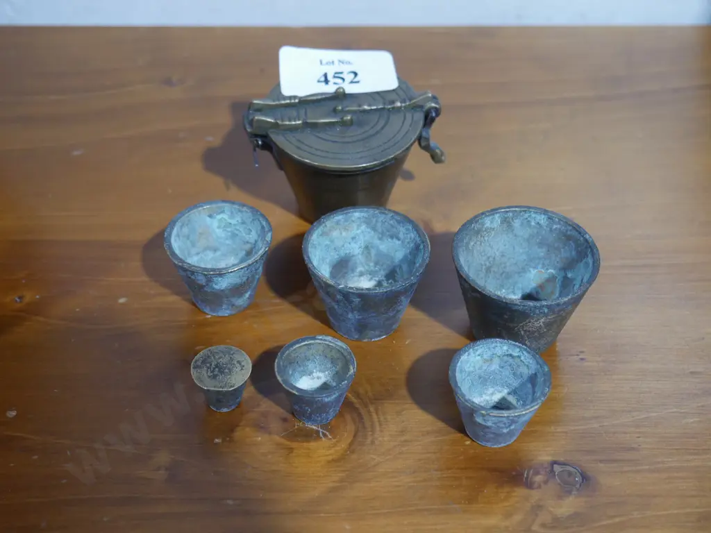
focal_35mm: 52
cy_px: 266
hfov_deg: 36.8
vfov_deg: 28.0
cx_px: 356
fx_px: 1068
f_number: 5.3
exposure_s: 1/60
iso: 1250
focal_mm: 26
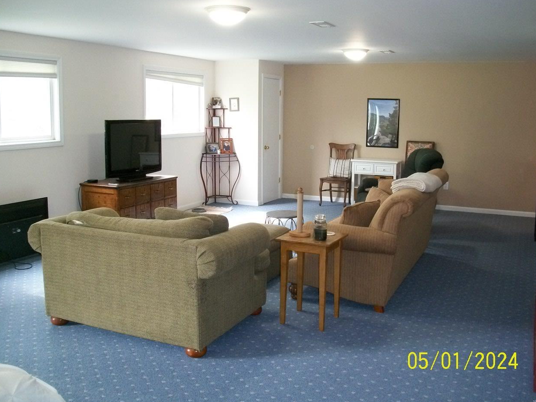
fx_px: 557
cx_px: 271
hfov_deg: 51.4
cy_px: 198
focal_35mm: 36
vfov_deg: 39.7
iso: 320
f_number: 3.1
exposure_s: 1/30
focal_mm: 6.3
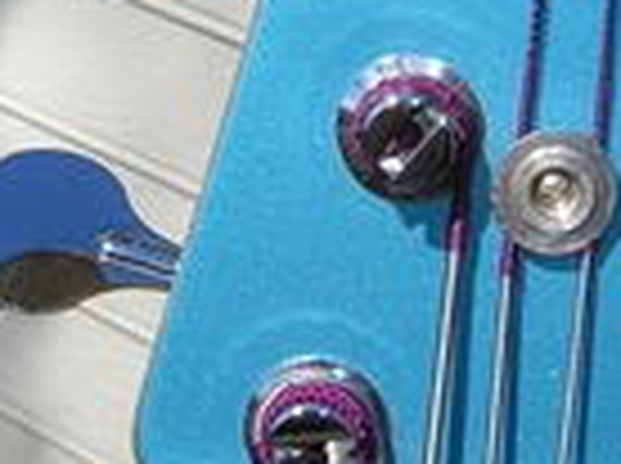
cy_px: 79
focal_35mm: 158
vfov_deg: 9.3
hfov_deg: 12.5
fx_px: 2830
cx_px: 382
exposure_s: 1/442
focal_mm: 5.7
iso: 50
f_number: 4.9
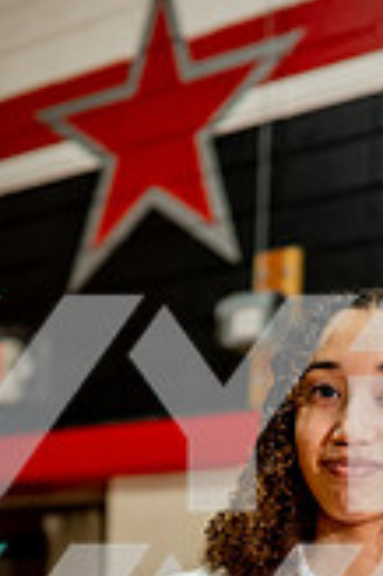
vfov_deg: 27.6
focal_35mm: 66
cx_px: 314
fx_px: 1055
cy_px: 653
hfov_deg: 20.3
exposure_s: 1/640
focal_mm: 24
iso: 400
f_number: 1.4
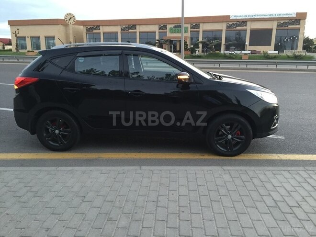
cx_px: 158
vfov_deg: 48.2
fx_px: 265
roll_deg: -0.7
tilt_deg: -13.5
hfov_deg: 61.7
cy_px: 118
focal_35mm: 29
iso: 125
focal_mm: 4.15
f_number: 2.2
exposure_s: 1/33
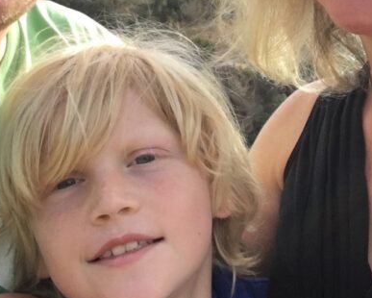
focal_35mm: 80
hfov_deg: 23.8
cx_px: 216
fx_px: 881
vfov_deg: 18.4
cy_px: -34
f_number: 2.2
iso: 32
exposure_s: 1/454
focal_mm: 2.65
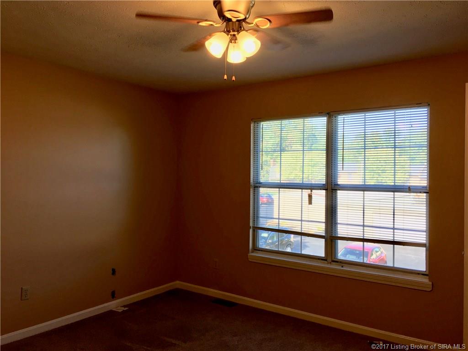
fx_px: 392
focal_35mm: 29
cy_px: 176
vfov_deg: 48.2
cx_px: 234
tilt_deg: +1.2
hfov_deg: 61.7
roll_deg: -1.1
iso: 32
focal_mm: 4.15
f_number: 2.2
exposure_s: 1/120
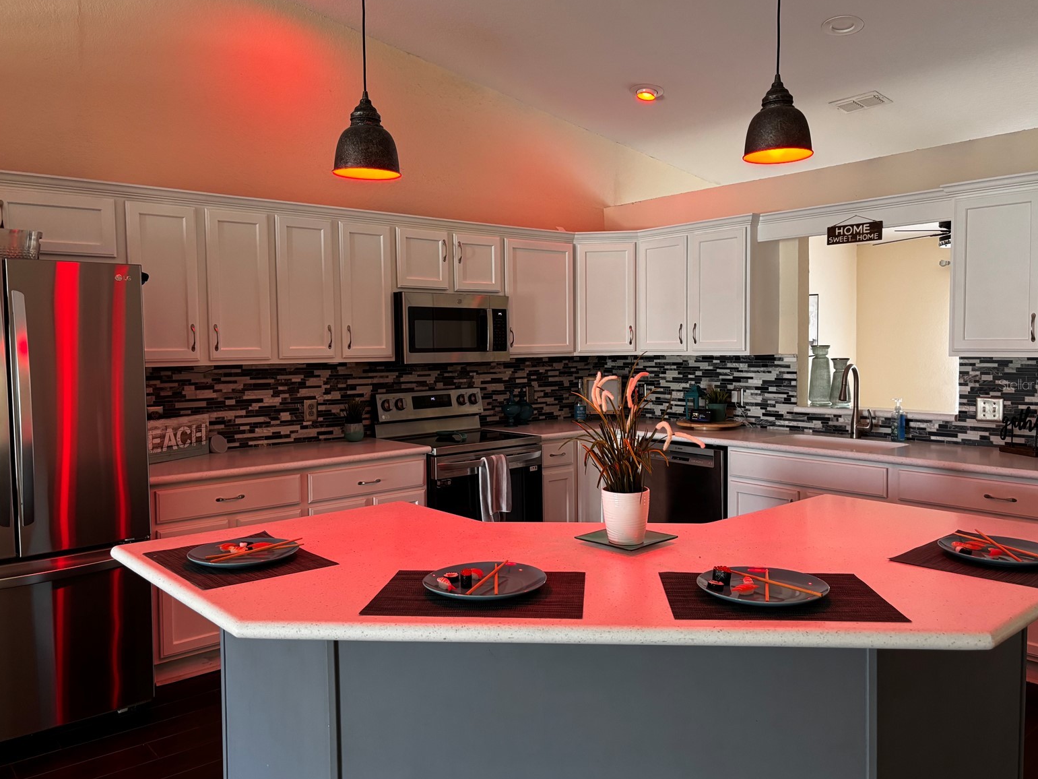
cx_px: 523
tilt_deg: -2.8
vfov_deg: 51.4
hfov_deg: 65.3
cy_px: 384
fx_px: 810
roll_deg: +0.8
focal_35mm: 27
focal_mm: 5.96
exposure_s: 1/42
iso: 250
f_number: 1.6
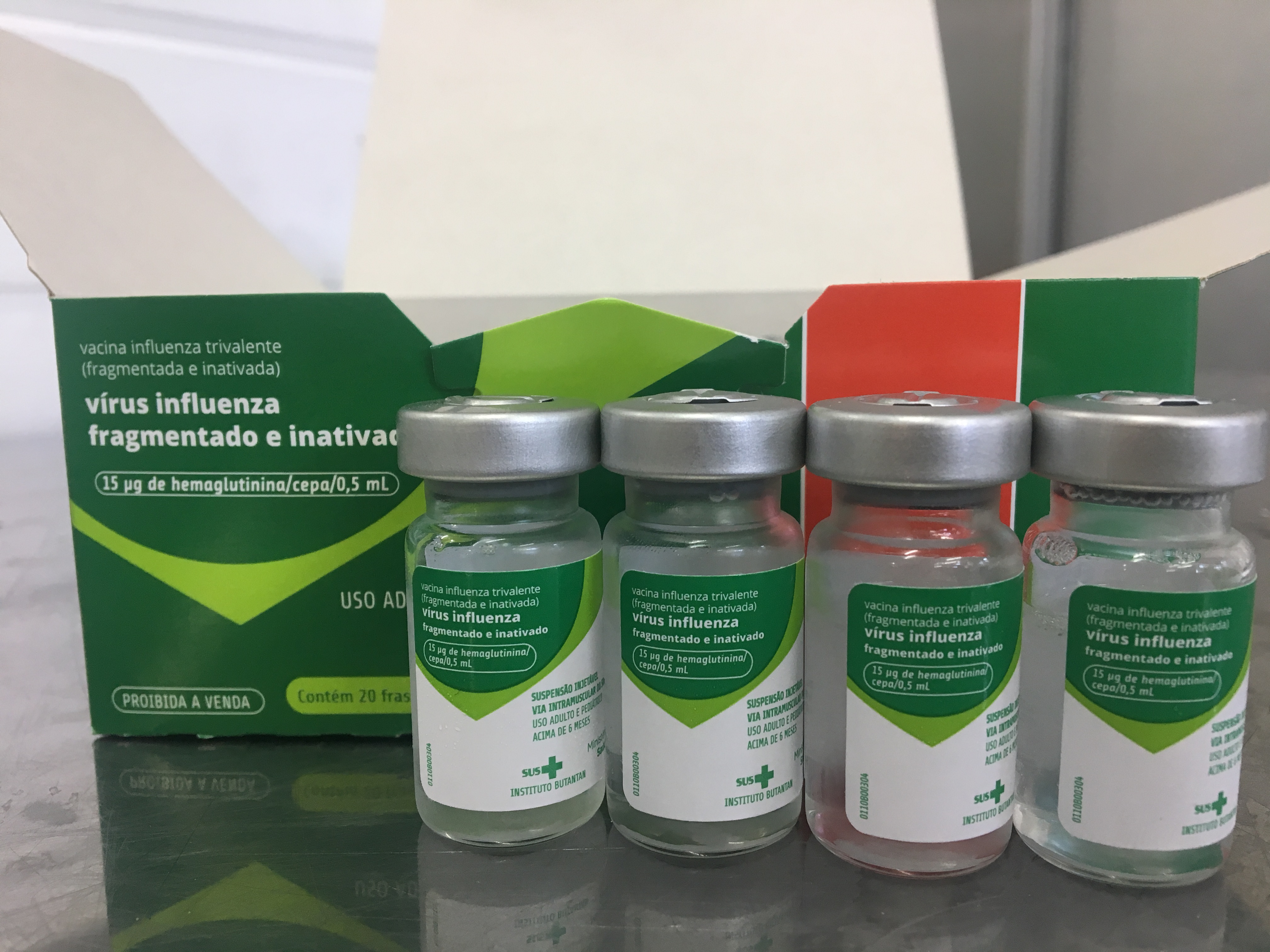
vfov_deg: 48.2
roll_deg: +0.8
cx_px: 635
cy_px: 476
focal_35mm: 29
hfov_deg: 61.7
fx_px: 1064
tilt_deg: -9.5
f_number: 2.2
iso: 64
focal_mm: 4.15
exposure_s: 1/30
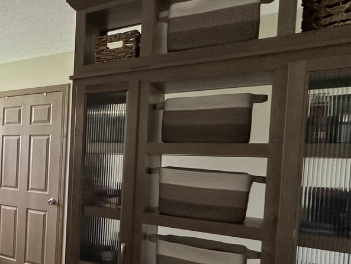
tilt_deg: -1.4
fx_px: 345
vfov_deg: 41.4
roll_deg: -1.8
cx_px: -46
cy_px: 170
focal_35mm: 34
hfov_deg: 41.5
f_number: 2.2
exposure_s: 1/60
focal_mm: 2.22
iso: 160
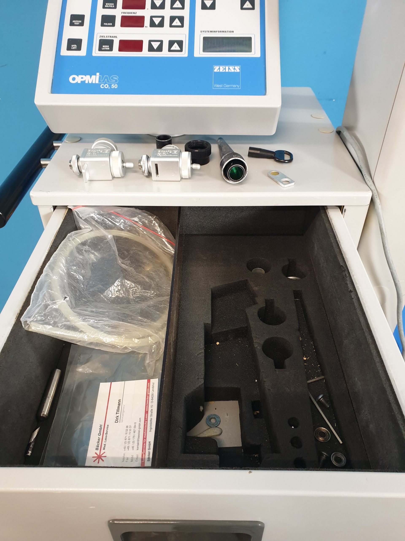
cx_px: 202
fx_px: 406
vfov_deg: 67.3
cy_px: 270
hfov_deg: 53.1
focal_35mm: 26
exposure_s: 1/20
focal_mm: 4.3
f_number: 2.4
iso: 320
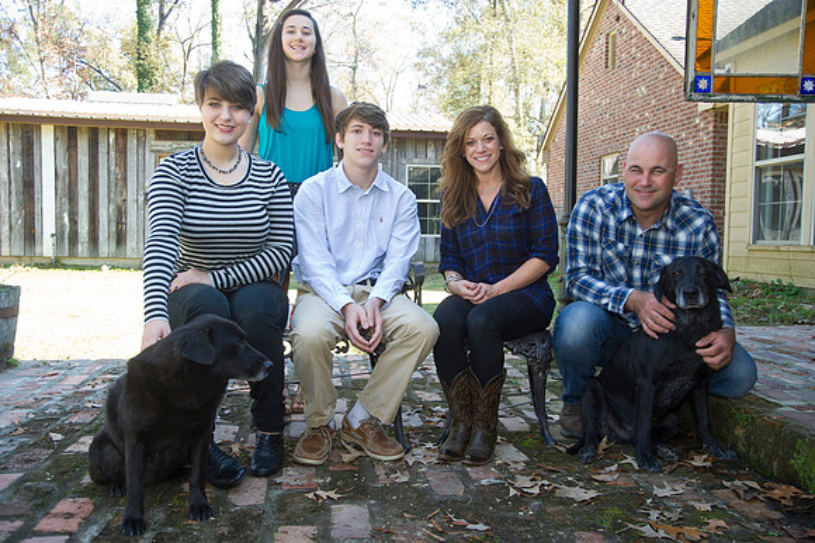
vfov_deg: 41.1
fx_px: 724
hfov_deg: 58.7
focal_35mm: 32
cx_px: 408
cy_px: 272
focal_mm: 32
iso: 400
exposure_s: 1/80
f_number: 6.3
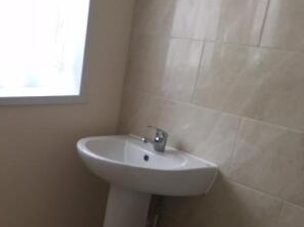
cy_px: 218
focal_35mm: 57
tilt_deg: -23.4
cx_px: 12
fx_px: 500
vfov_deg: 24.6
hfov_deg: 31.7
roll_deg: -2.6
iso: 64
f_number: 2.2
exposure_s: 1/33
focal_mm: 4.15
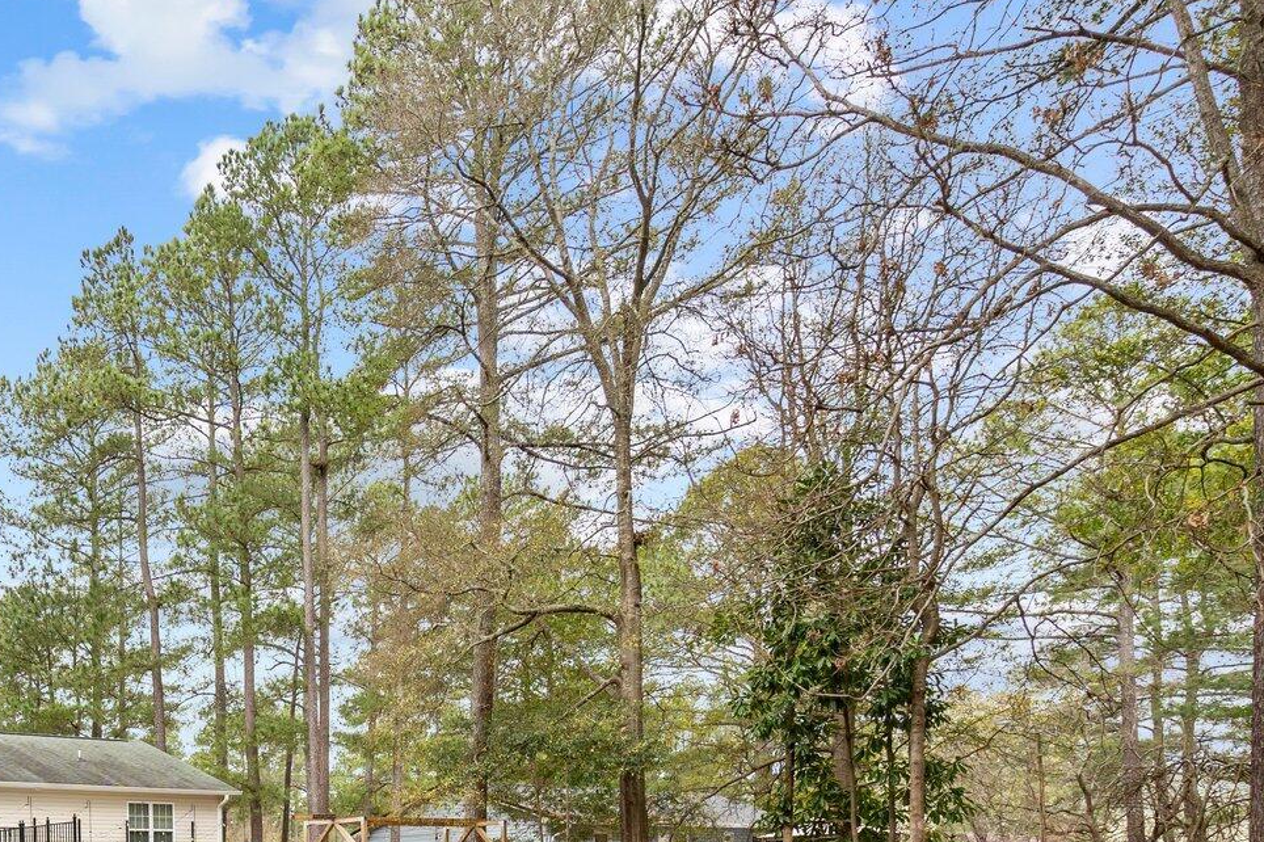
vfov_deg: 34.5
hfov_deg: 49.3
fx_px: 1193
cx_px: 110
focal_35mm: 34
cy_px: 886
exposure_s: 1/250
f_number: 7.1
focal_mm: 16
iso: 400
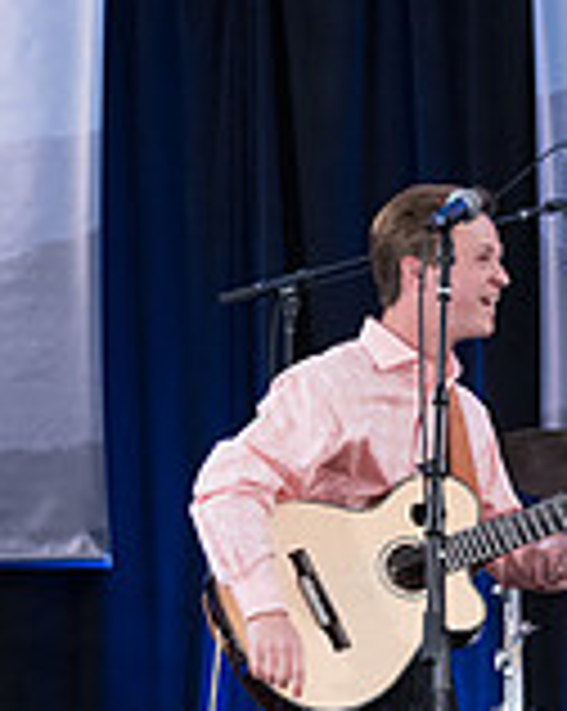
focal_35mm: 152
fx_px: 3195
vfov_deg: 12.5
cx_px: 1012
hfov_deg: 9.6
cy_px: 713
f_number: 4.5
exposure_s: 1/200
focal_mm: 44
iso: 5000
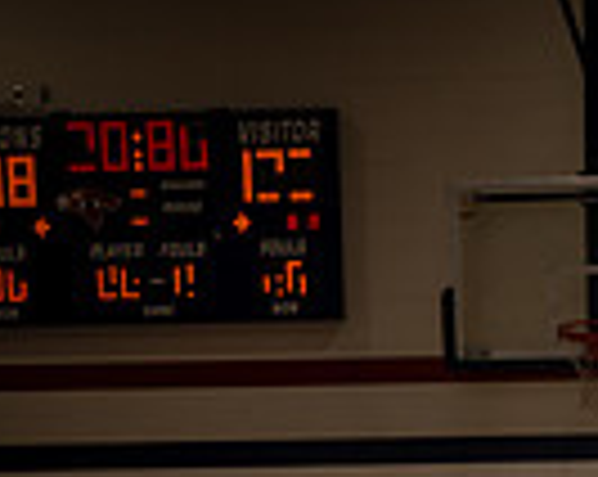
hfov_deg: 15.7
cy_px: 1004
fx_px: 2138
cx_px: 567
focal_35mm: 121
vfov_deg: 11.3
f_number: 5.6
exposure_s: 1/250
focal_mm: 38
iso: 125
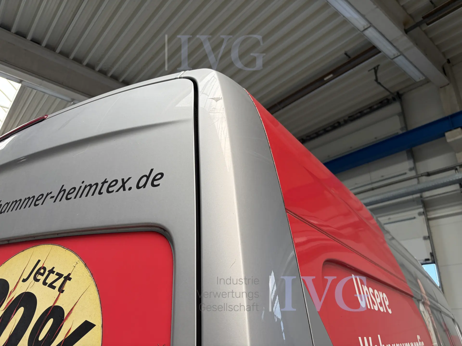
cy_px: 173
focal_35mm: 26
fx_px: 347
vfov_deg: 53.1
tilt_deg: +22.7
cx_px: 231
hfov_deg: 67.3
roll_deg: +0.2
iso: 50
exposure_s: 1/239
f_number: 1.6
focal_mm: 5.96
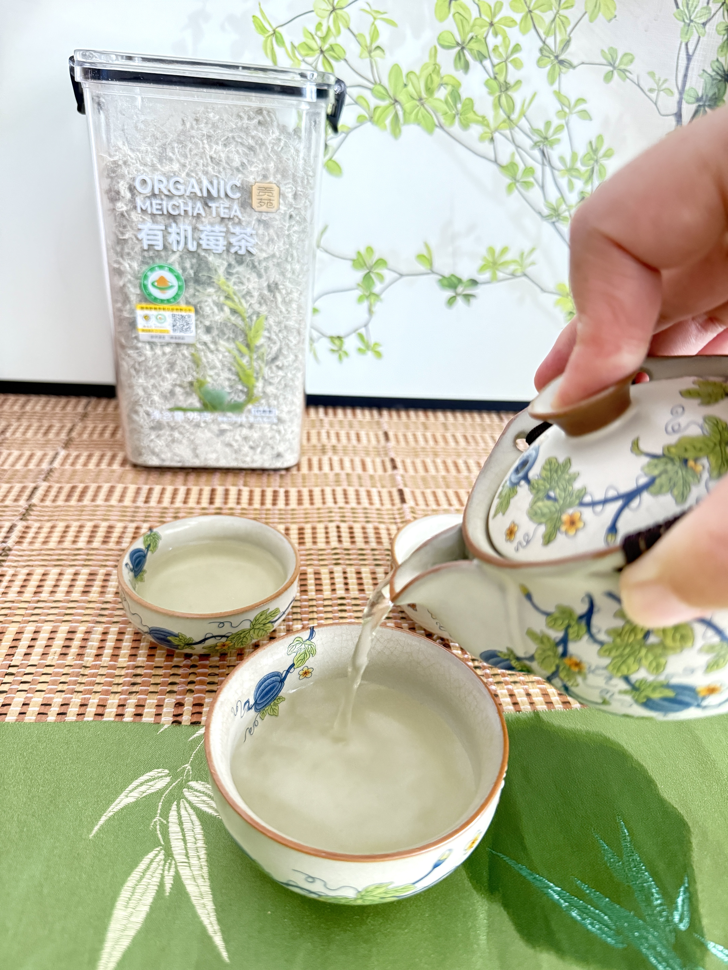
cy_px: 485
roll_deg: -5.3
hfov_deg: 56.8
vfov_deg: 71.6
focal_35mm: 24
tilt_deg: -29.0
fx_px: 673
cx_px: 364
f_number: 1.78
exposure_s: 1/57
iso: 800
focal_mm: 6.76
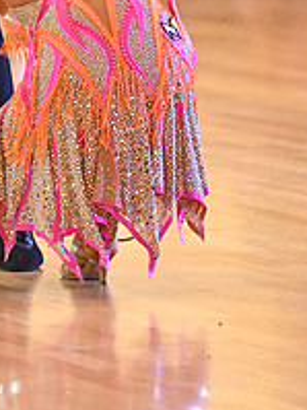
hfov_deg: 3.1
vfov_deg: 4.2
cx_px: -63
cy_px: -113
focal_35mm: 476
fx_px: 5635
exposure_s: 1/400
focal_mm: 170
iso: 8000
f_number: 4.5
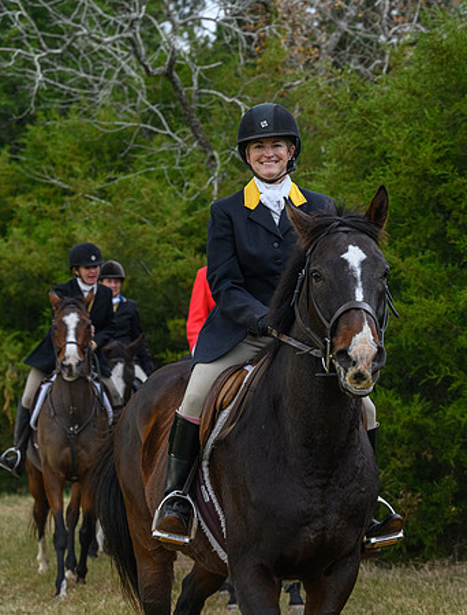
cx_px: 381
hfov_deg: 11.4
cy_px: 273
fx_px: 2337
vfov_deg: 15.0
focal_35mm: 131
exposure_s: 1/200
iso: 2000
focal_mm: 82
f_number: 5.6
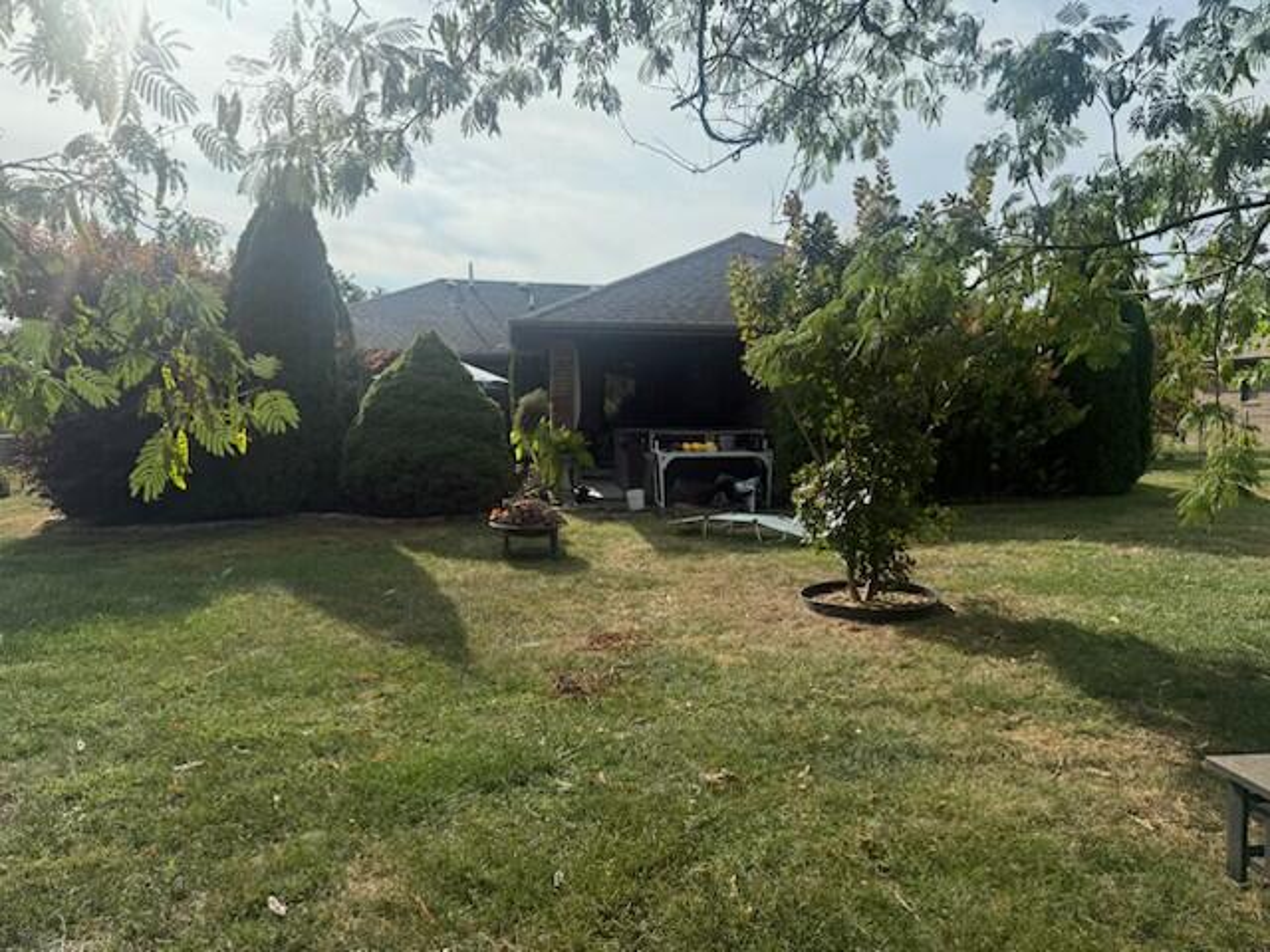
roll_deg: -1.1
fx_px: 881
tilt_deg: -3.8
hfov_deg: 71.6
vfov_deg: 56.8
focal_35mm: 24
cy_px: 476
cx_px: 635
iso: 100
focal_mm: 6.76
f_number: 1.78
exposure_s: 1/5319
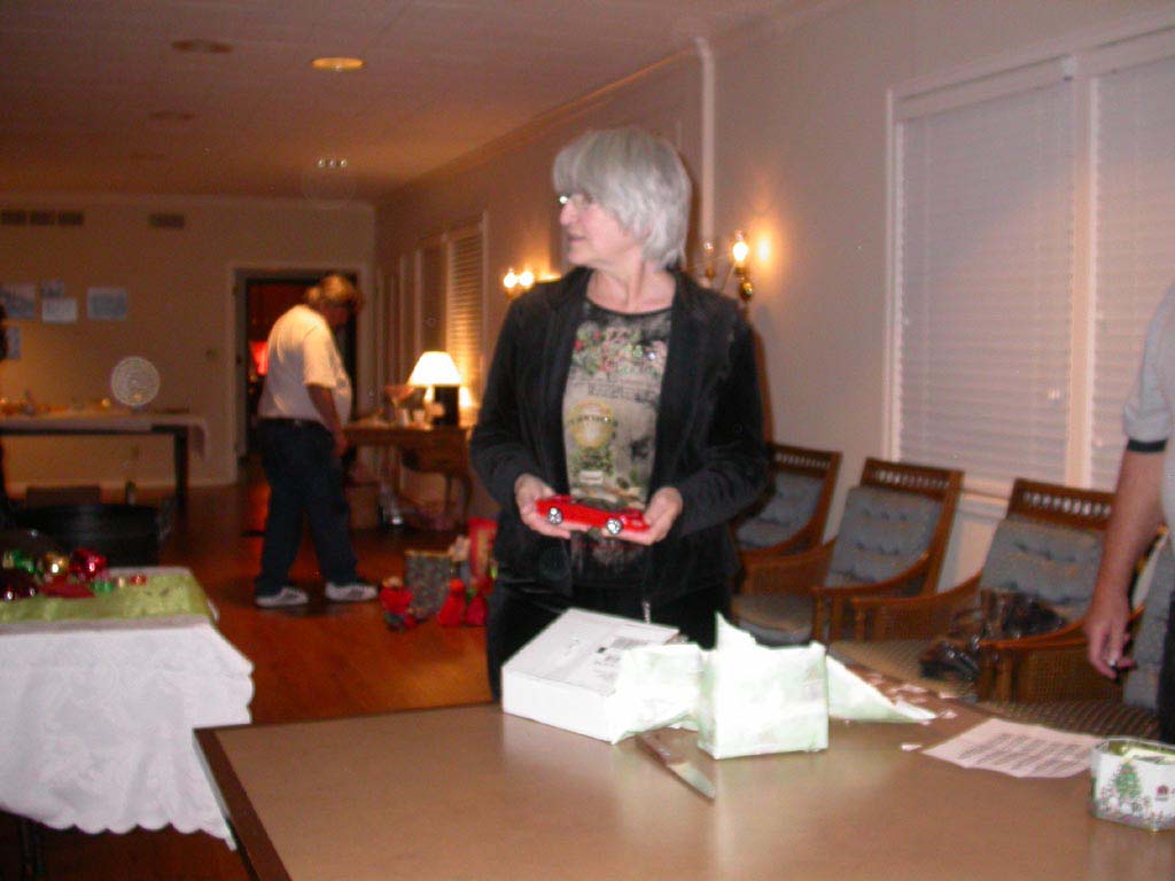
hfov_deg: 49.0
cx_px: 588
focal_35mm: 38
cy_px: 440
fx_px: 1290
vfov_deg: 37.7
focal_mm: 7.85
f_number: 2.6
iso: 200
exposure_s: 1/60
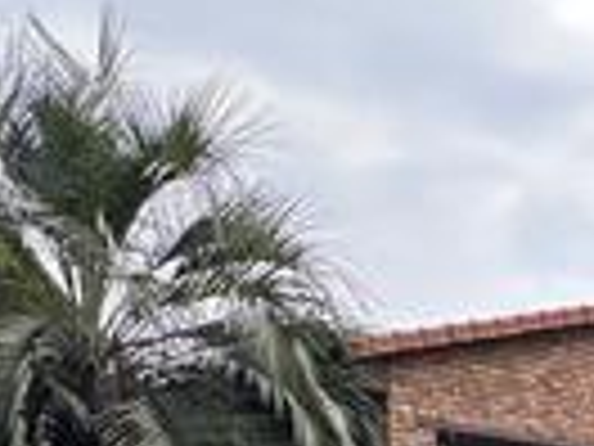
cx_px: 783
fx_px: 1459
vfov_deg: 14.9
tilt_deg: -5.1
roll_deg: -0.7
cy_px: 824
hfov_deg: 20.8
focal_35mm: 85
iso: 40
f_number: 2.2
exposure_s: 1/279
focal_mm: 2.22
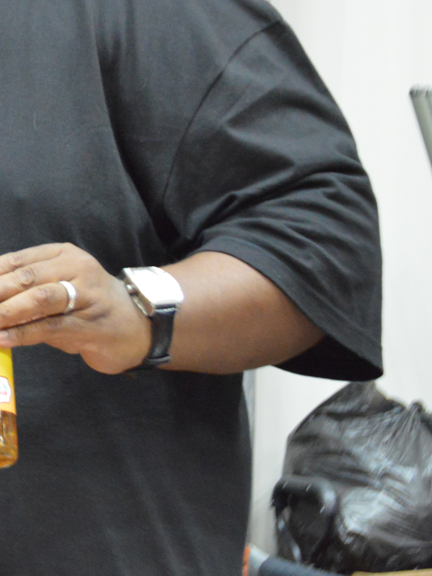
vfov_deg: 8.3
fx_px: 3945
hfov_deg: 6.2
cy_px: 139
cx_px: -235
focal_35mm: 237
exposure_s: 1/100
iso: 3200
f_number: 4.2
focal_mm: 70
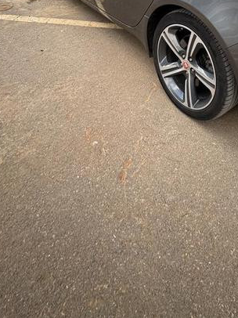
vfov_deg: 46.5
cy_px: -22
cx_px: 196
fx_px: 275
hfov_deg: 44.1
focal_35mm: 30
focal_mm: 2.22
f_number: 2.2
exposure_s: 1/218
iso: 40
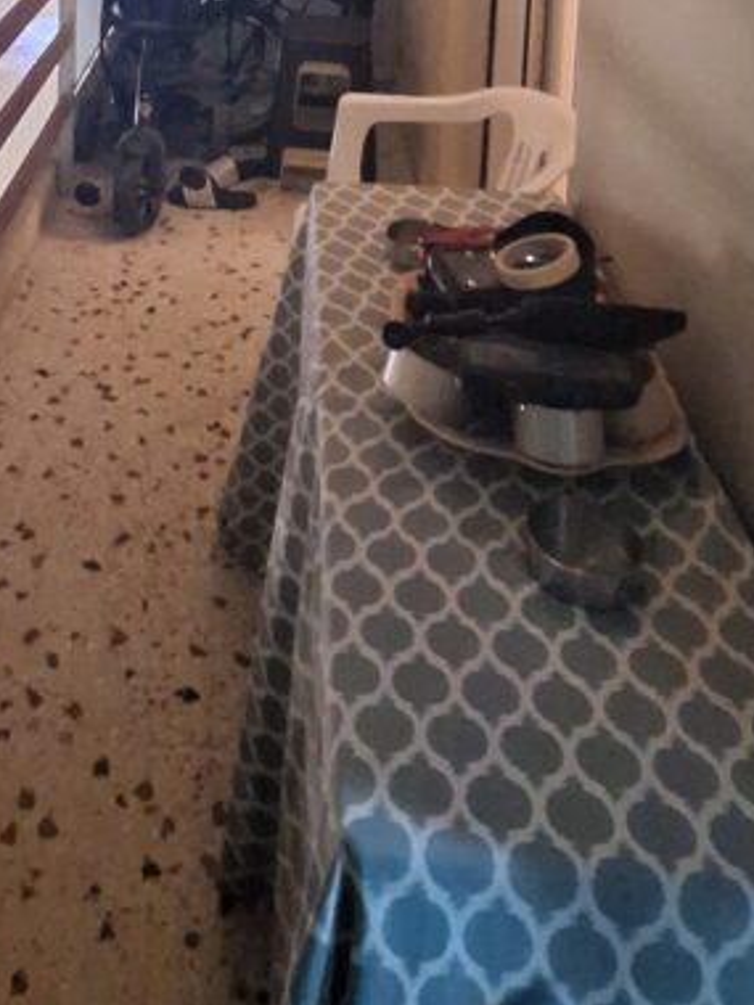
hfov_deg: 39.5
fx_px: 1016
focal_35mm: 35
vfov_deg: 38.3
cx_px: 183
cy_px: -214
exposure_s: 1/10
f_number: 2.2
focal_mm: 1.74
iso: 1250
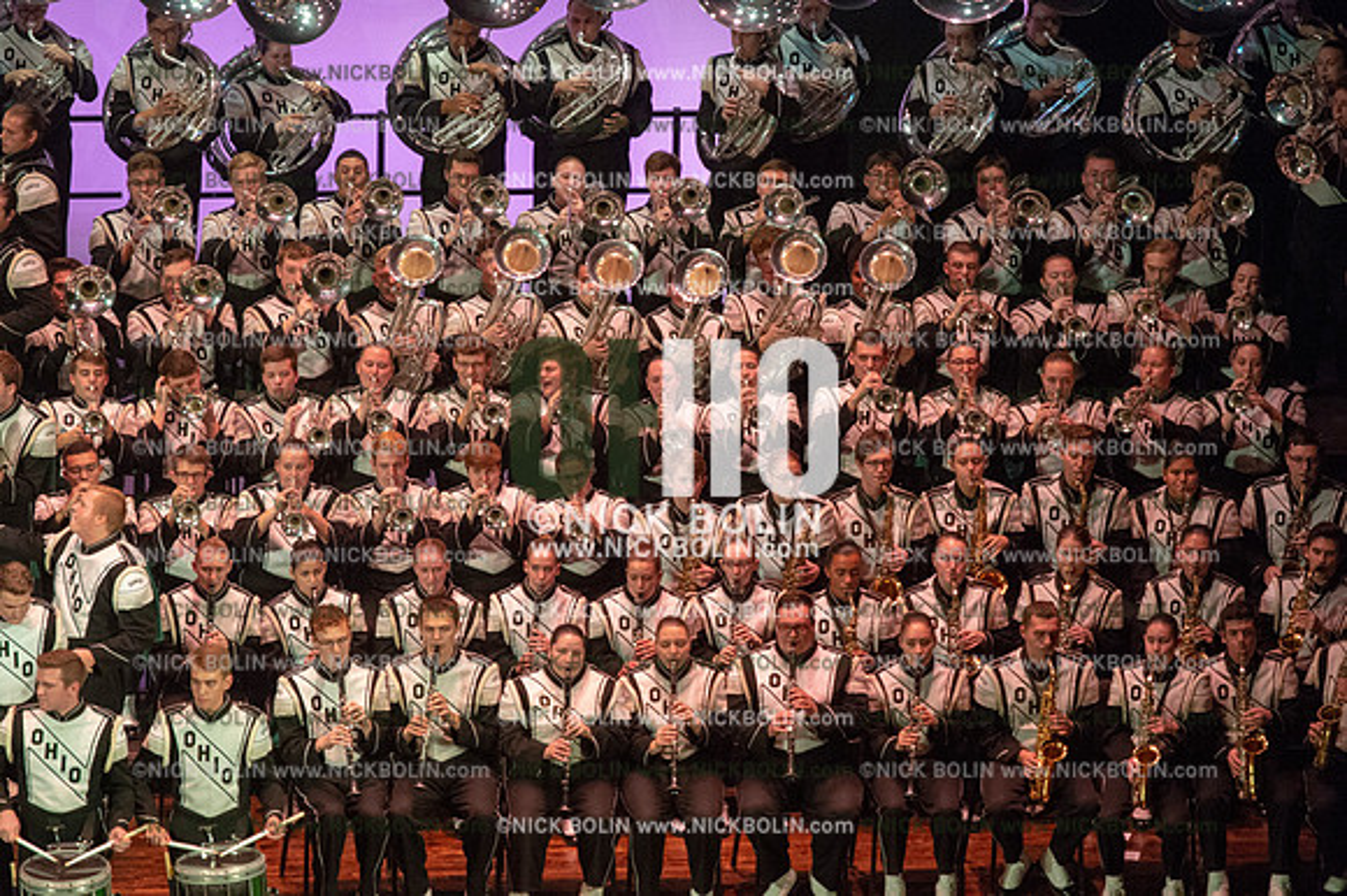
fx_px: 8975
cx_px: 674
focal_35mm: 240
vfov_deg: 5.7
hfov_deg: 8.6
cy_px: 448
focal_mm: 240
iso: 8000
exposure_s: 1/200
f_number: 5.6
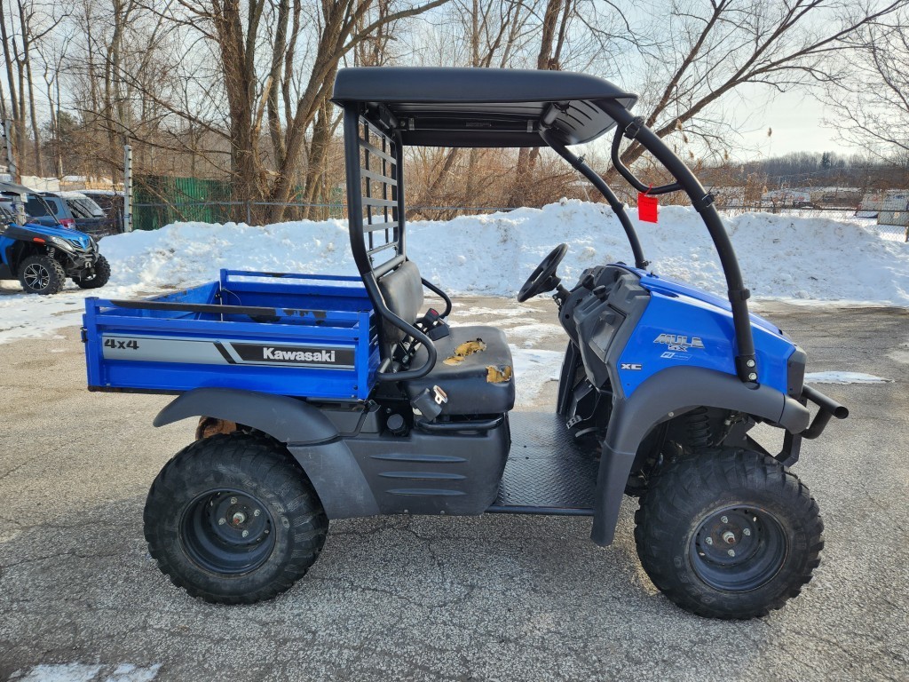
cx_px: 454
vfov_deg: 58.9
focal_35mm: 23
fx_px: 604
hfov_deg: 73.9
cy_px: 341
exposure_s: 1/1005
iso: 20
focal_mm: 5.4
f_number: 1.8
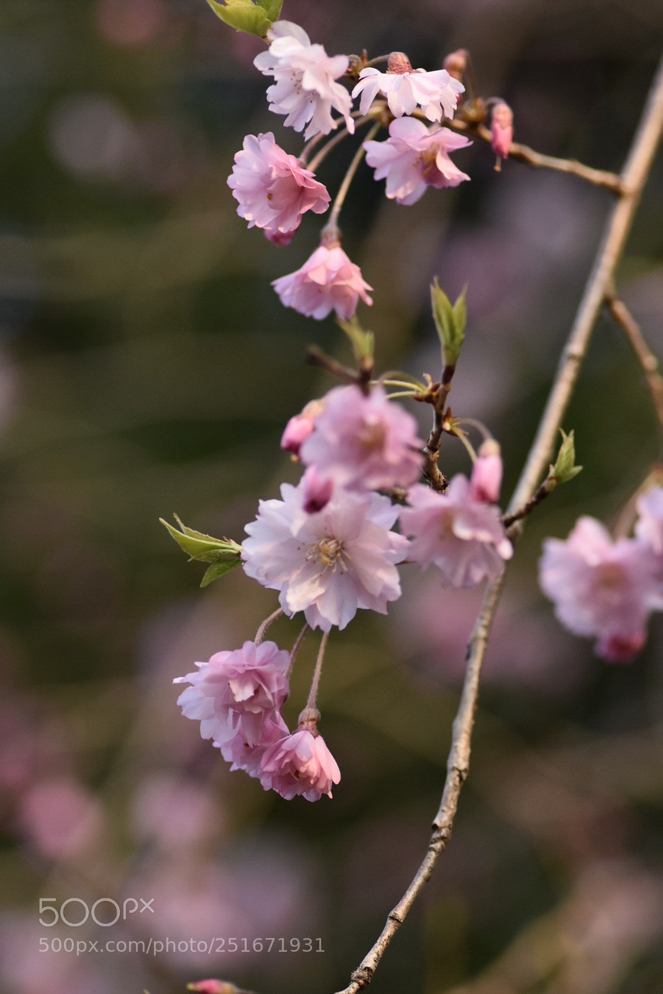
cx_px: 332
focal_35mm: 135
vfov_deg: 15.2
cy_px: 497
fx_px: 3728
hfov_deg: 10.2
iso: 500
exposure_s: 1/1000
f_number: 3.5
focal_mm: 90
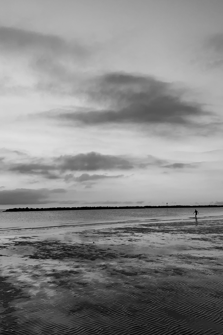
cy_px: 165
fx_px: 344
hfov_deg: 35.9
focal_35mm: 37
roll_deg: +0.8
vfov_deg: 51.9
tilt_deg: +8.5
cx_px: 130
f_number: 1.8
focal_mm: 4.25
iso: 25
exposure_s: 1/316
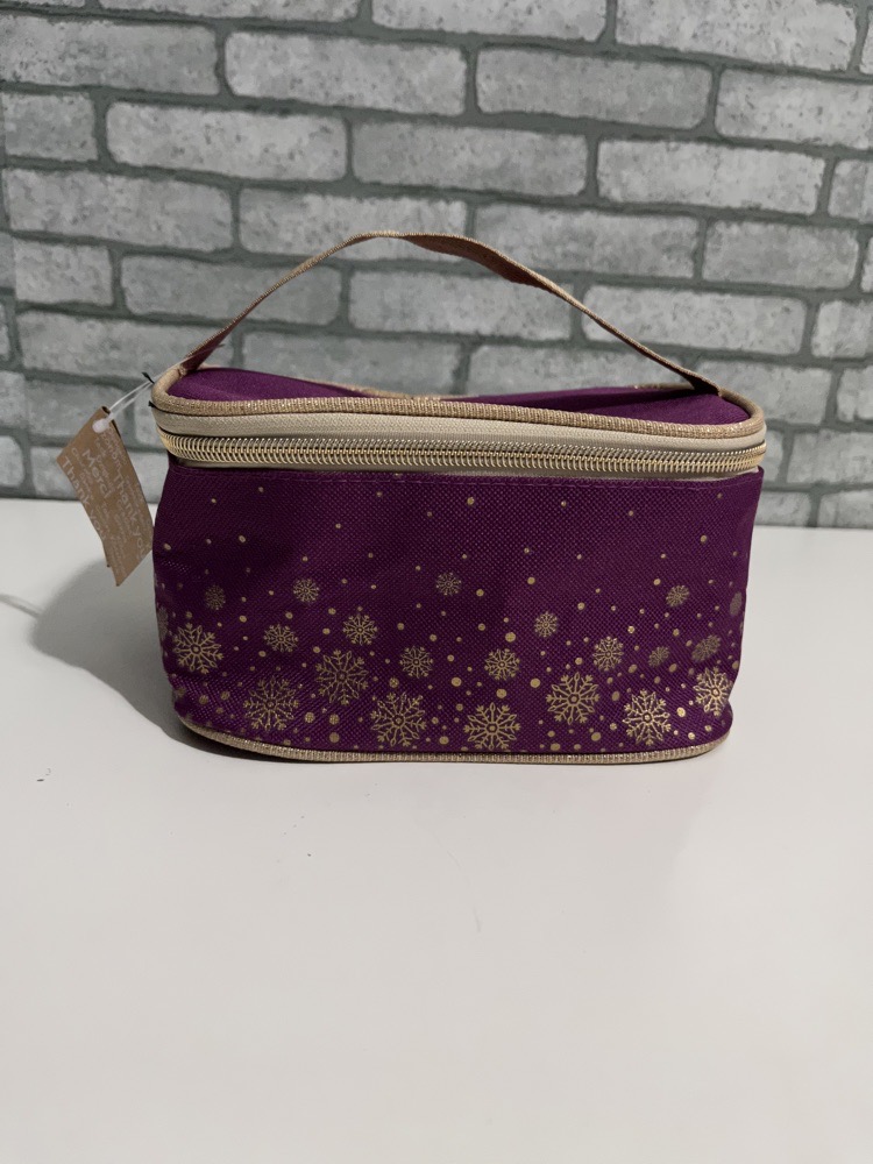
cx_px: 436
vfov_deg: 67.3
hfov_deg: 53.1
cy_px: 582
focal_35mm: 26
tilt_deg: -19.4
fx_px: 874
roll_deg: -2.0
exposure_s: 1/50
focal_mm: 5.1
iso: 400
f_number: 1.6
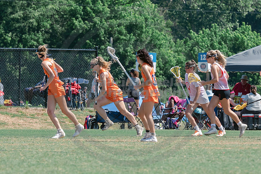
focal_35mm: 495
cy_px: 179
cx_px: 76
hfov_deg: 4.2
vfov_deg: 2.8
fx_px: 3587
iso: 400
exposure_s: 1/1600
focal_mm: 185
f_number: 5
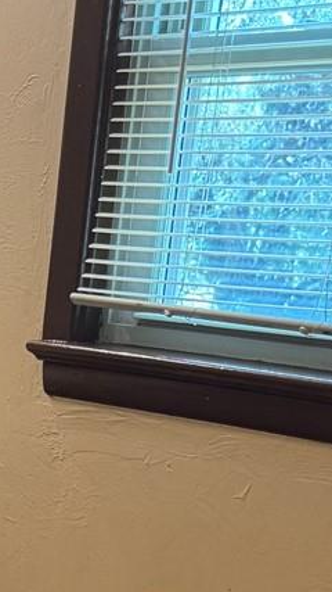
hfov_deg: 10.7
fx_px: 1535
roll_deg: -0.4
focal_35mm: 98
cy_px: 717
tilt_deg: -19.2
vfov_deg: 20.3
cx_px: -433
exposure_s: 1/60
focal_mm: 6.76
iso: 250
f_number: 1.78
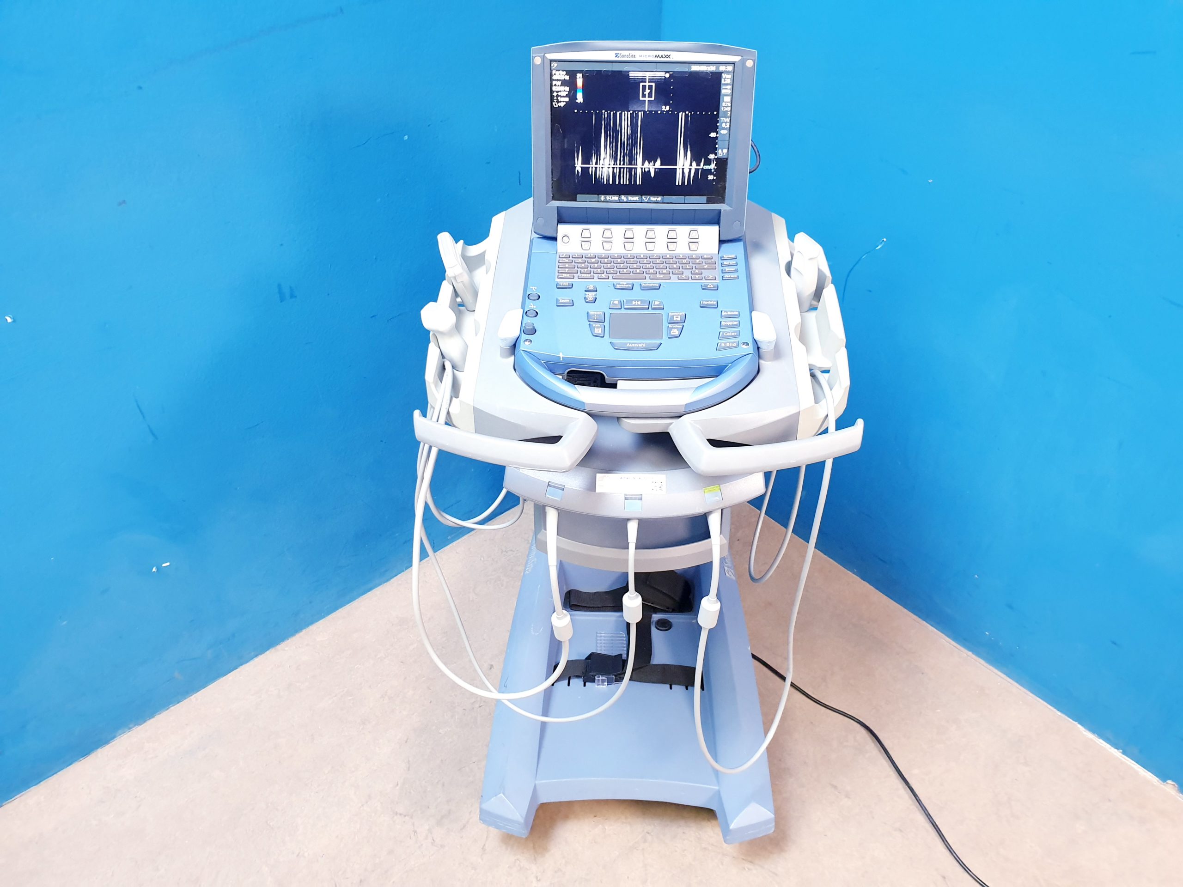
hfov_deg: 67.3
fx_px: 889
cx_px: 592
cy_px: 444
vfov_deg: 53.1
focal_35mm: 26
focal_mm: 4.3
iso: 320
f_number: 2.4
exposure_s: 1/25
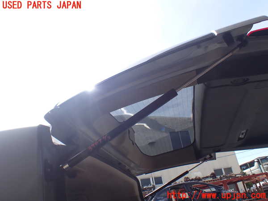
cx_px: 134
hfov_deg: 60.0
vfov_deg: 46.8
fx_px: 232
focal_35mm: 30
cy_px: 100
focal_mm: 5.4
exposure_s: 1/640
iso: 100
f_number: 3.2
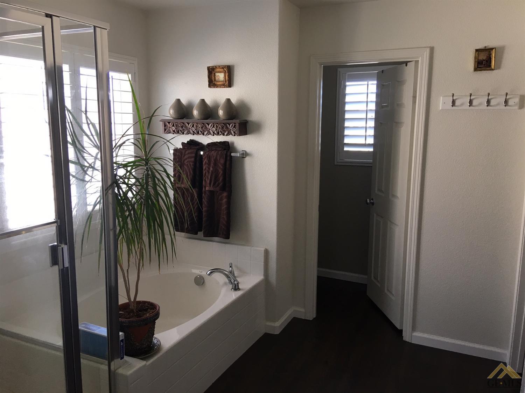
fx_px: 440
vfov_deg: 48.2
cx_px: 262
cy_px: 196
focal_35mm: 29
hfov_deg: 61.7
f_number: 2.2
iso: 25
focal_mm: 4.15
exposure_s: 1/30
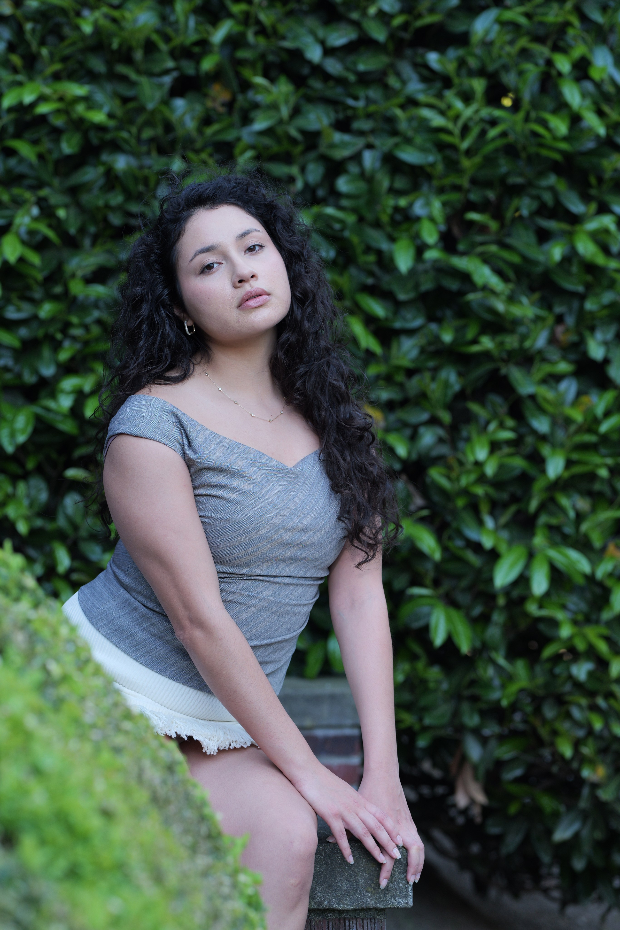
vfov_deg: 23.9
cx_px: 310
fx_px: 2196
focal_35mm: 85
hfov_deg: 16.1
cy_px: 465
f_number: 4.5
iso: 800
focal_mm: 85
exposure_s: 1/200
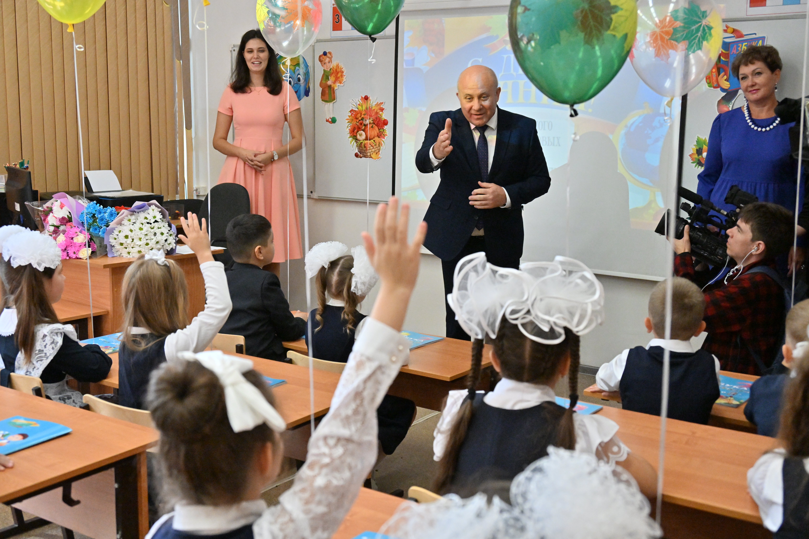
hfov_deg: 47.4
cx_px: 404
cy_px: 270
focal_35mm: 41
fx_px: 921
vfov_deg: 32.6
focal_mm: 41
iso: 3200
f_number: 5
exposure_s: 1/1000
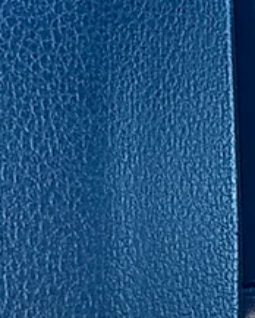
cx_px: 428
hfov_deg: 11.5
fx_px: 1187
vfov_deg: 15.2
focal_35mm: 126
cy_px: 115
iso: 100
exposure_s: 1/45
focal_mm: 6.76
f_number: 1.78
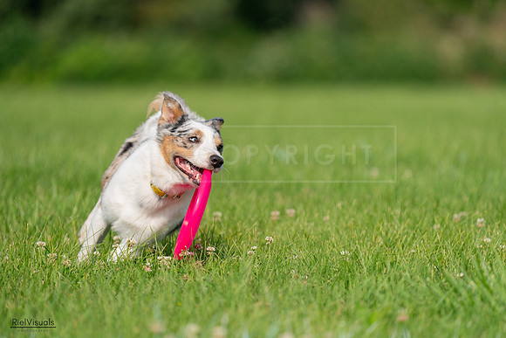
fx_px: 6664
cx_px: 253
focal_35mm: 474
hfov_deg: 4.3
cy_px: 169
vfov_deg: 2.9
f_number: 6.3
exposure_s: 1/4000
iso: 800
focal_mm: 474
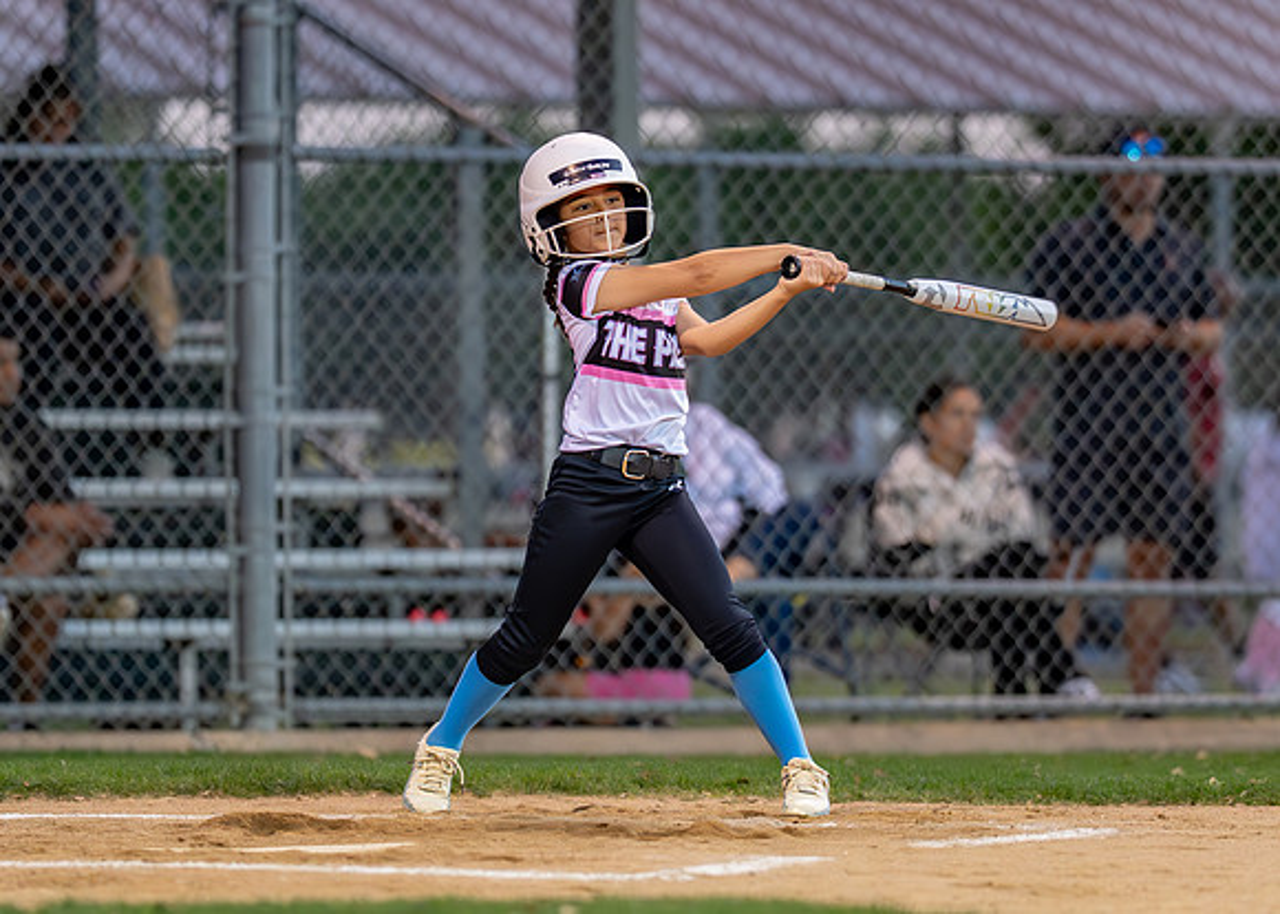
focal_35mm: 349
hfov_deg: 5.8
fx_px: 12692
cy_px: 415
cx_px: 588
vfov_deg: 4.1
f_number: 2
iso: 2000
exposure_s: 1/1250
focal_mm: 135
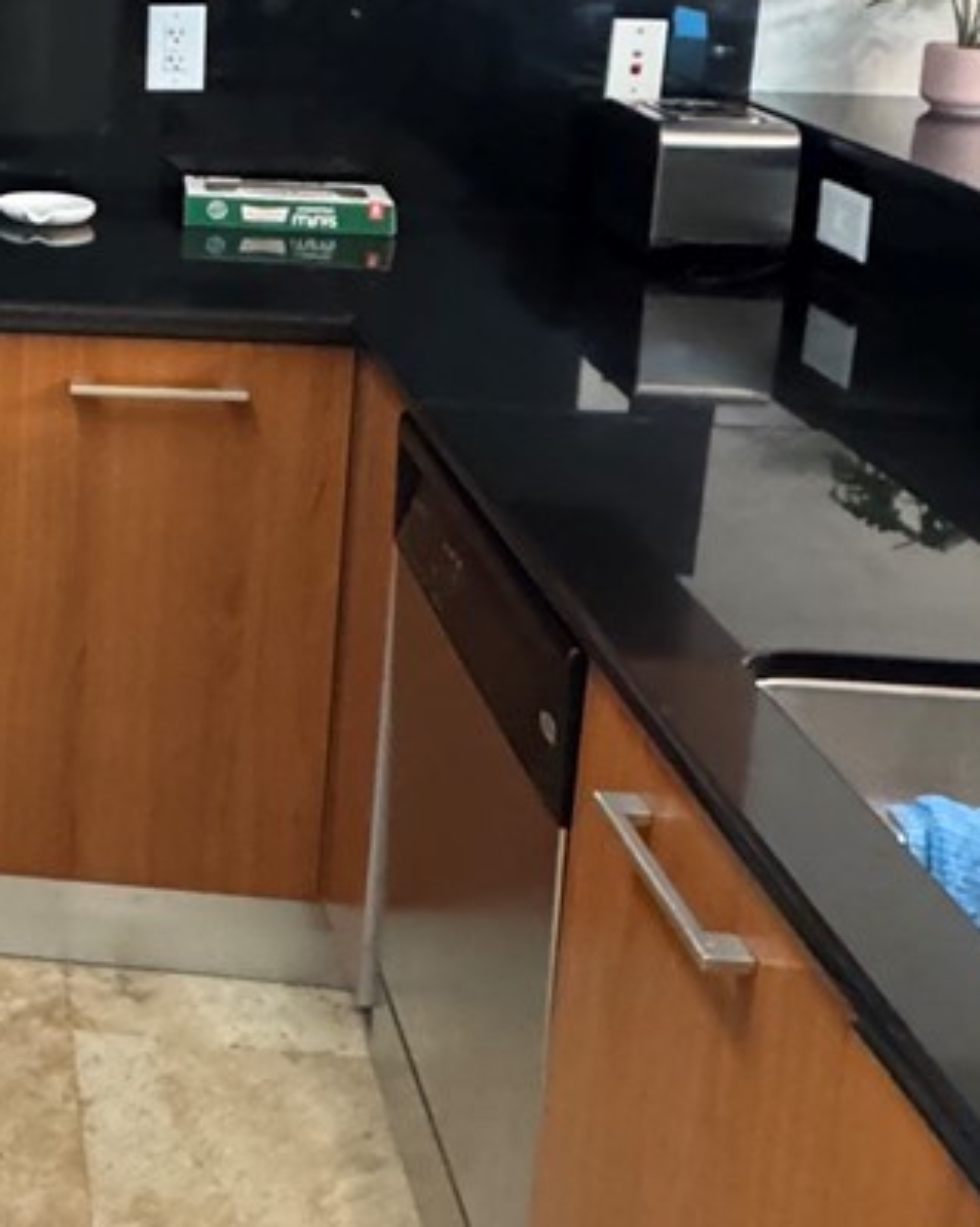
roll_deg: -1.2
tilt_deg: -12.1
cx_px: -413
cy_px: 166
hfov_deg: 23.2
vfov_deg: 32.7
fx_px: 1996
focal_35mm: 55
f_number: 2.2
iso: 1000
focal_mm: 2.22
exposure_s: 1/40
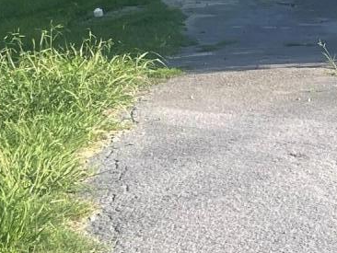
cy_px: -50
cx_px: 366
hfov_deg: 13.6
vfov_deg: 10.3
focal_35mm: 142
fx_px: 1383
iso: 32
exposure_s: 1/901
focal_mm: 5.1
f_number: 1.6
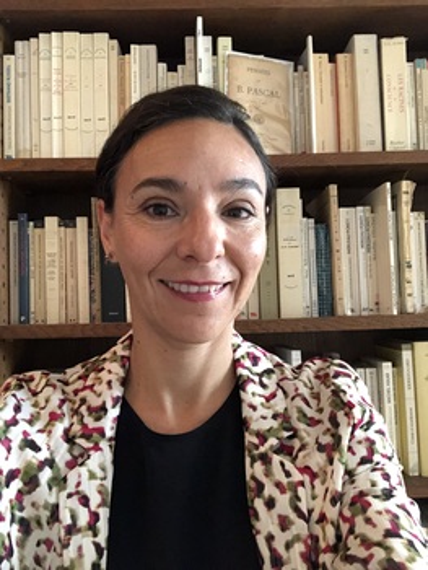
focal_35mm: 32
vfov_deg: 56.8
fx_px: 527
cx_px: 214
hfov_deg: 44.2
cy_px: 285
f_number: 2.2
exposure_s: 1/33
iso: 400
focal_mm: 2.87
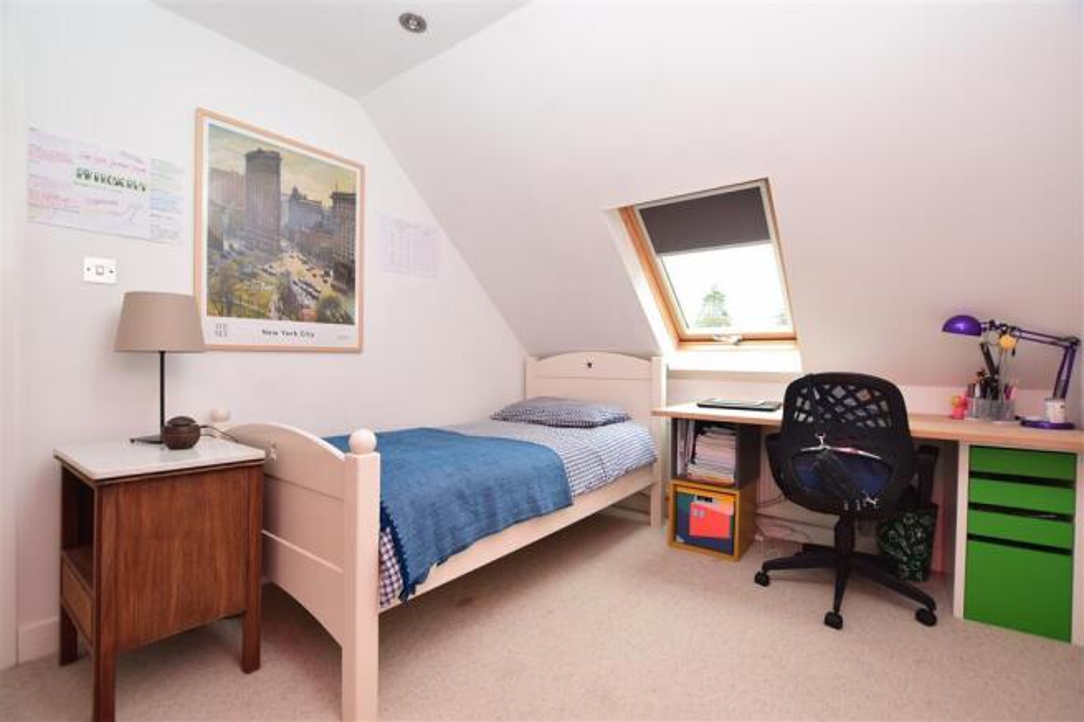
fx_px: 452
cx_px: 542
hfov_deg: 100.4
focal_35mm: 15
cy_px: 361
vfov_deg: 77.3
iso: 320
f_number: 5.6
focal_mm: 10
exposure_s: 1/80
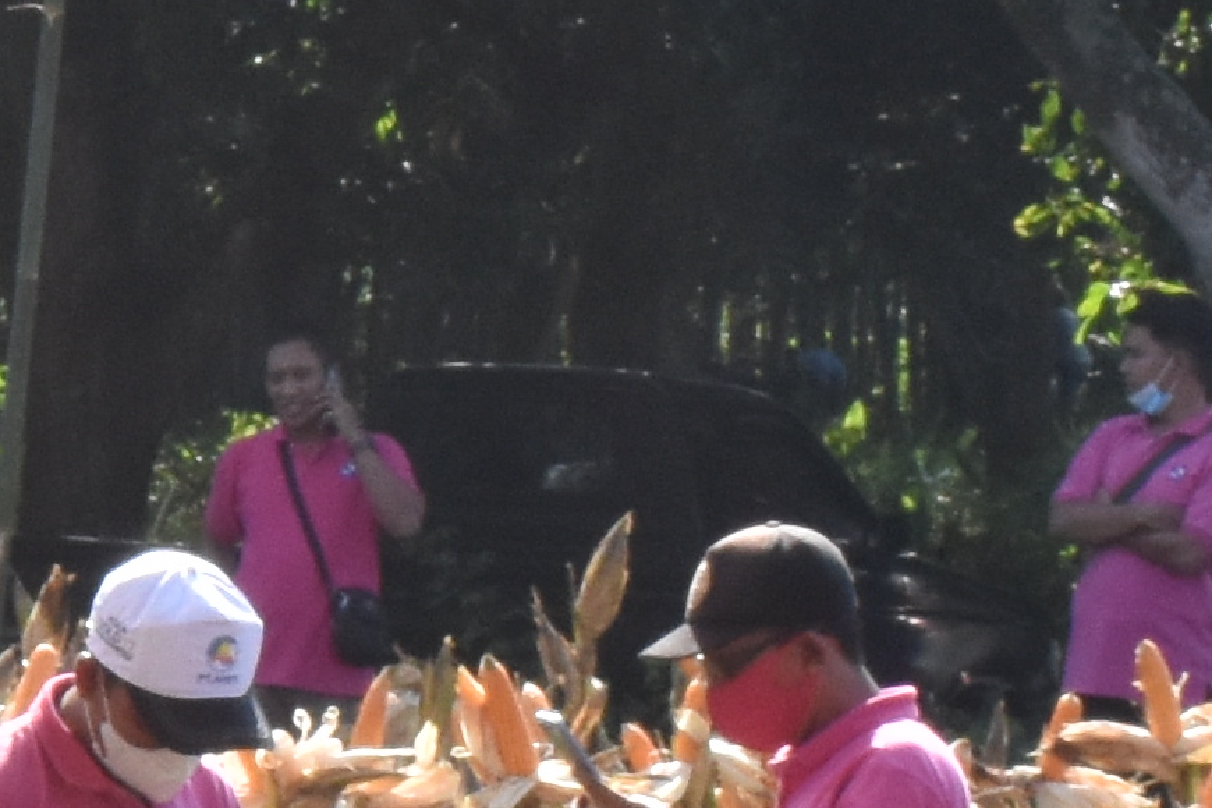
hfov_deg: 4.9
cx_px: -1669
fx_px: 13937
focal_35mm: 414
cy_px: 1186
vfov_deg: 3.3
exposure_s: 1/200
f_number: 22
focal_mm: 40
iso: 800
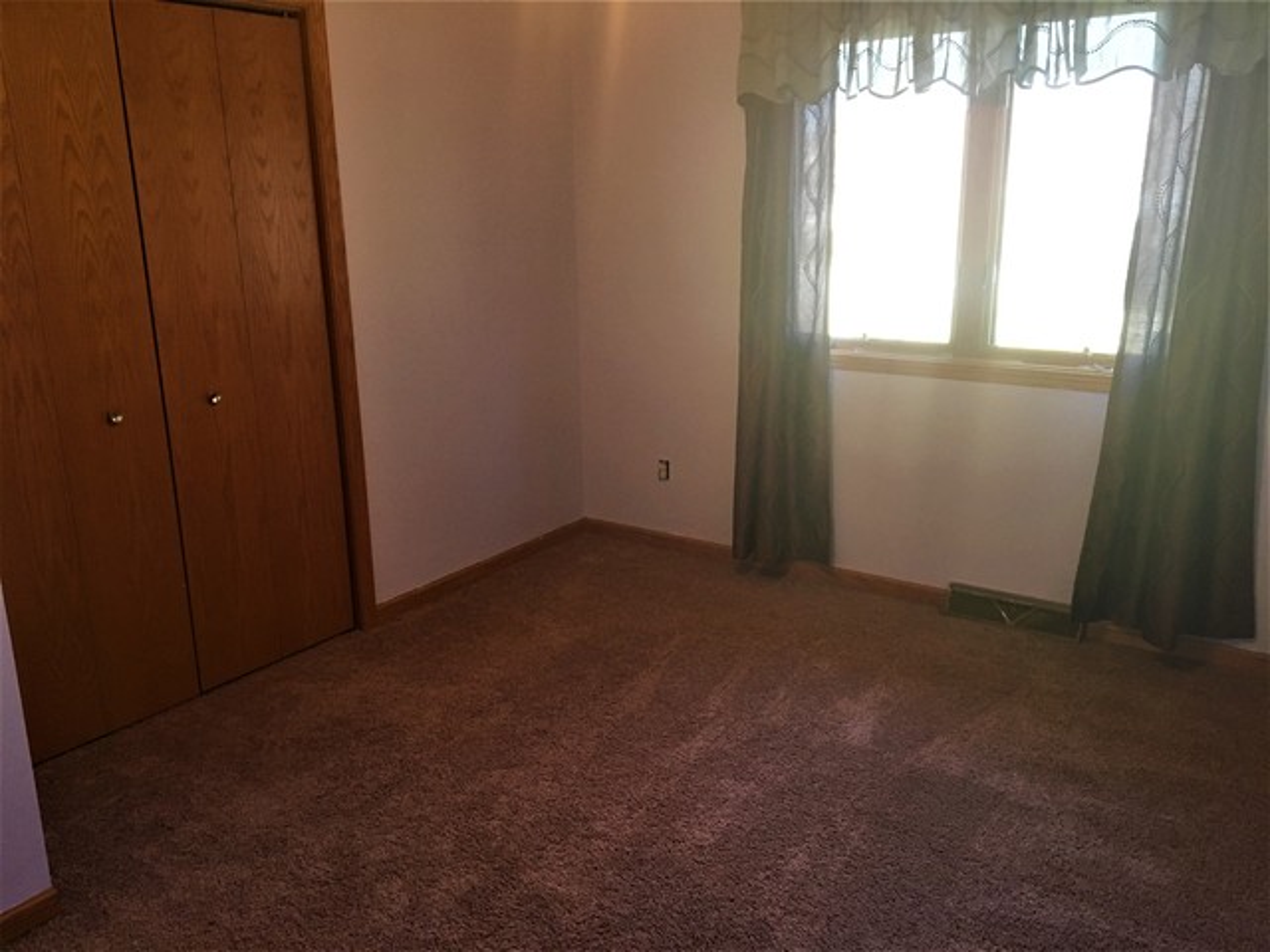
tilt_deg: -16.1
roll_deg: +0.3
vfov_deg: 48.2
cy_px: 476
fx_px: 1064
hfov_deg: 61.7
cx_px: 635
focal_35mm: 29
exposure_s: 1/30
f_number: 2.2
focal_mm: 4.15
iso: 125
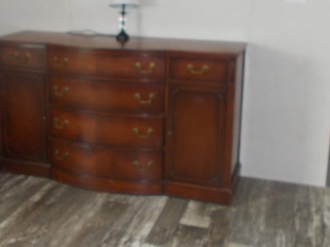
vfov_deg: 27.3
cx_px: 120
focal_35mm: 53
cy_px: 76
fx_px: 505
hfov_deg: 35.9
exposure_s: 1/25
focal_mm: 4.6
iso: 200
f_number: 3.2
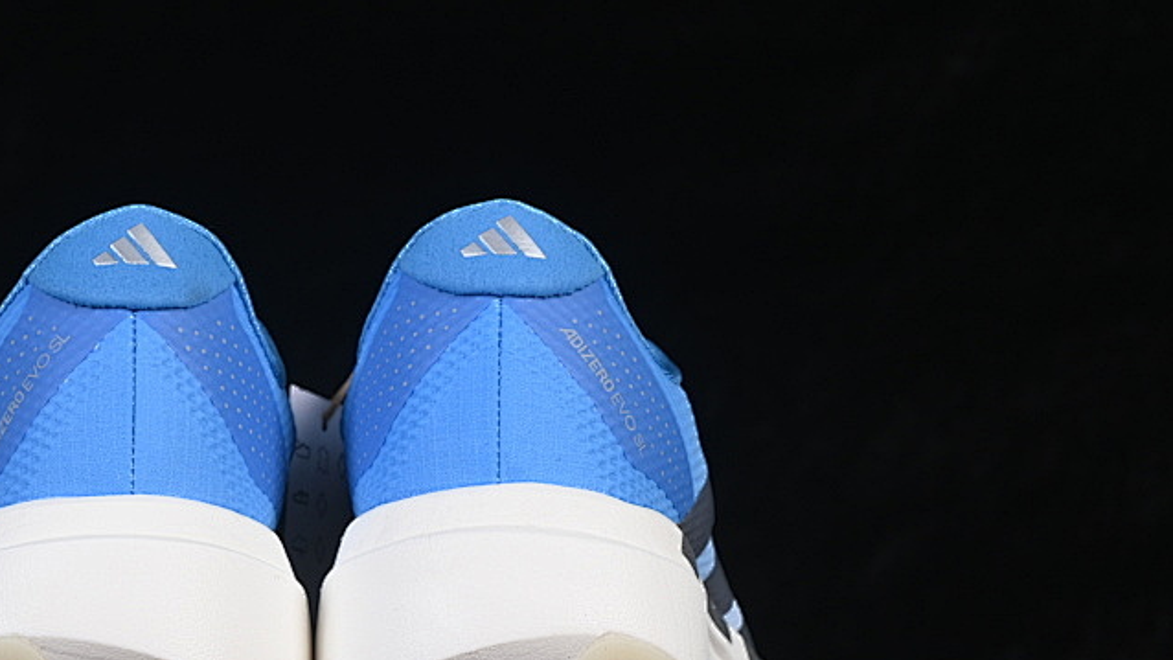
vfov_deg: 9.1
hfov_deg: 16.1
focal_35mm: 133
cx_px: 349
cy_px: 335
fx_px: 4137
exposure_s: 1/80
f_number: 8
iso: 160
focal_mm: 50
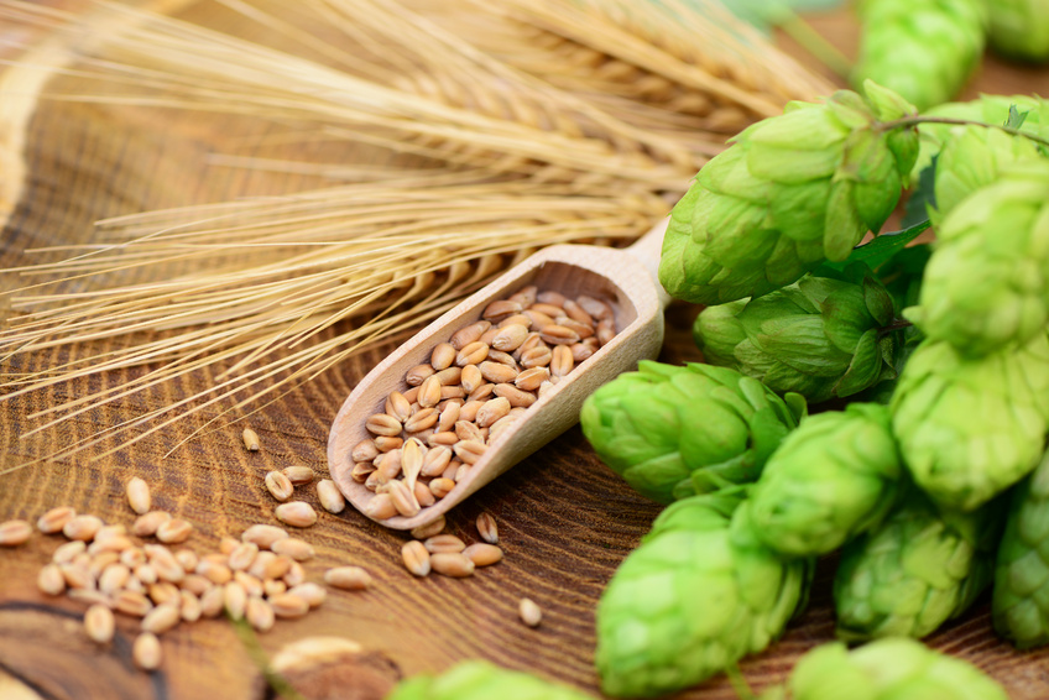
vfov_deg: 13.1
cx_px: 524
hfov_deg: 19.4
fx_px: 3060
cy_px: 350
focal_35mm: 105
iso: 100
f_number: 5
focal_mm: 105
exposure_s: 1/100
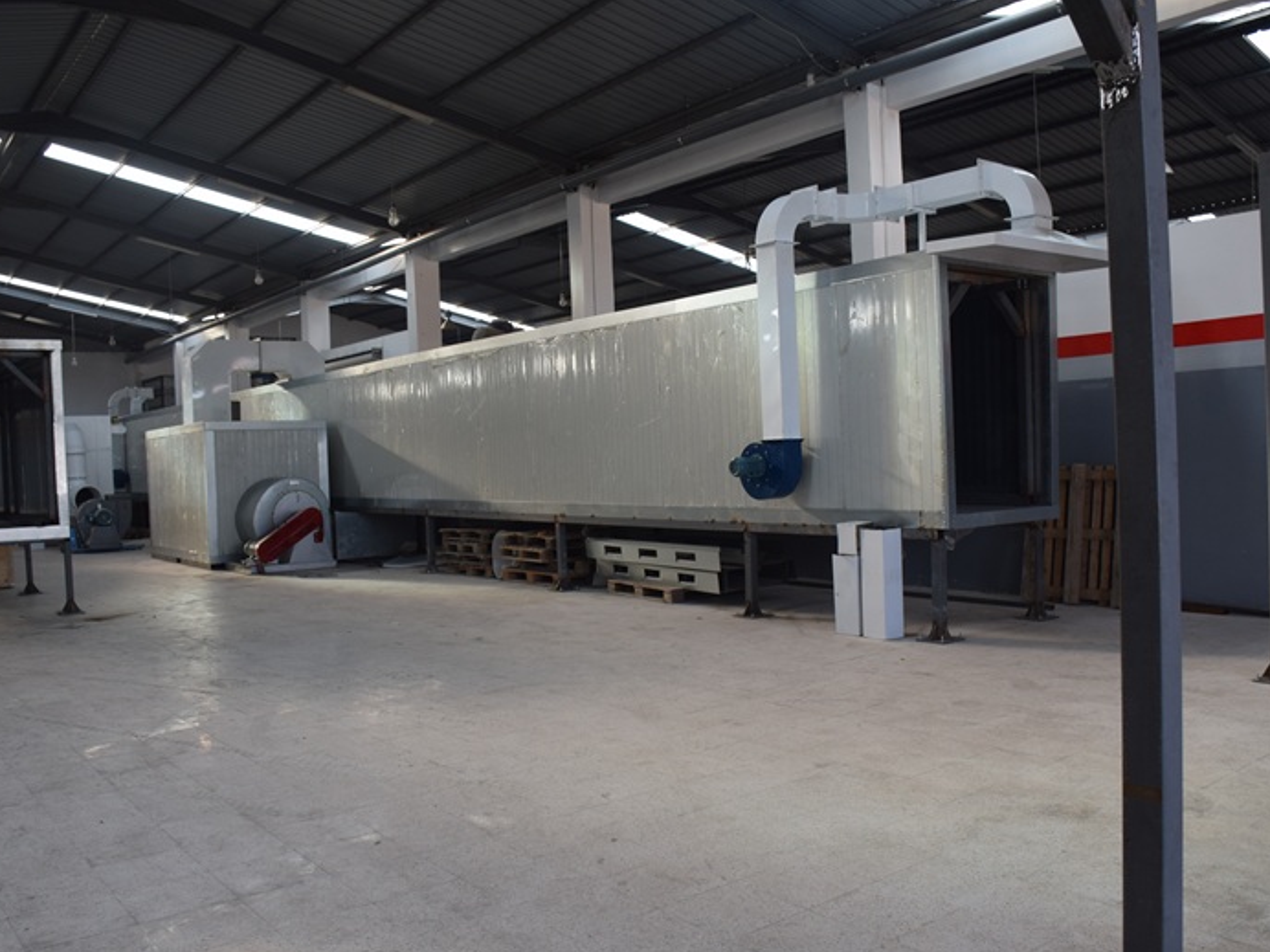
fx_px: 1101
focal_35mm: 30
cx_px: 633
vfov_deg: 46.8
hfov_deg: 60.0
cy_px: 482
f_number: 5
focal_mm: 18
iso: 400
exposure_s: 1/100
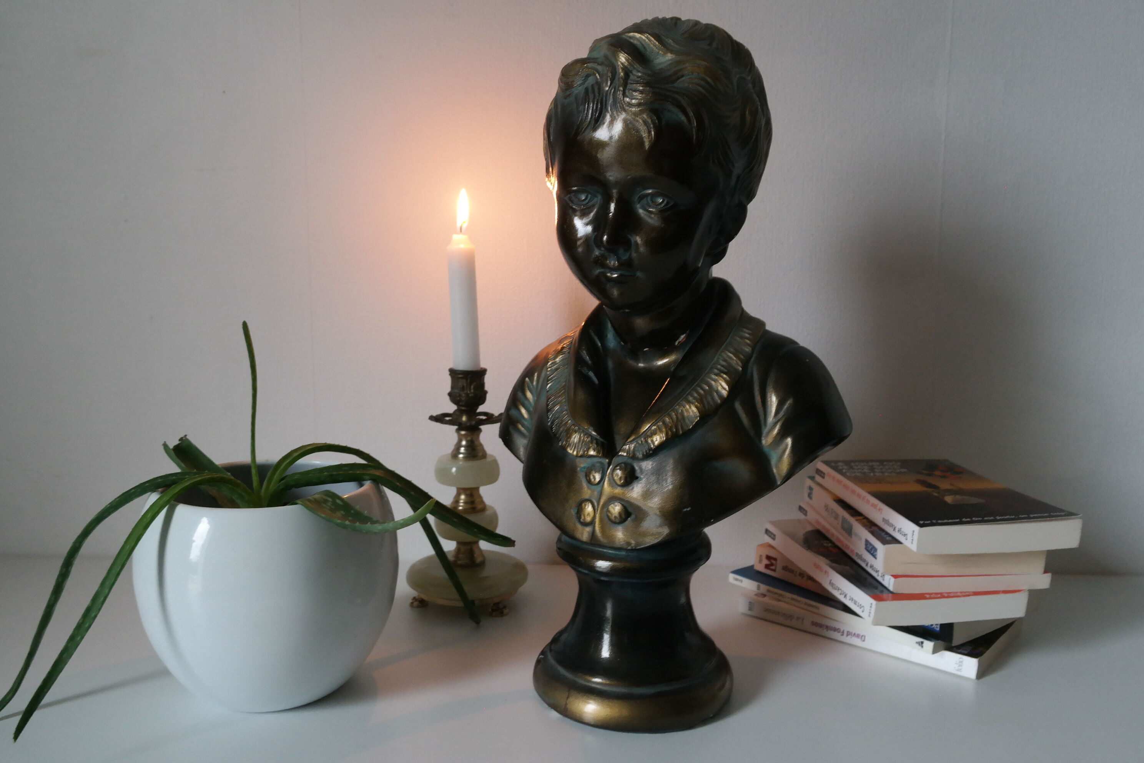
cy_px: 382
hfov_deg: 61.9
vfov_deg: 43.6
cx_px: 572
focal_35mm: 30
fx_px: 953
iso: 1600
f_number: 5.6
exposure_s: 1/30
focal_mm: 20
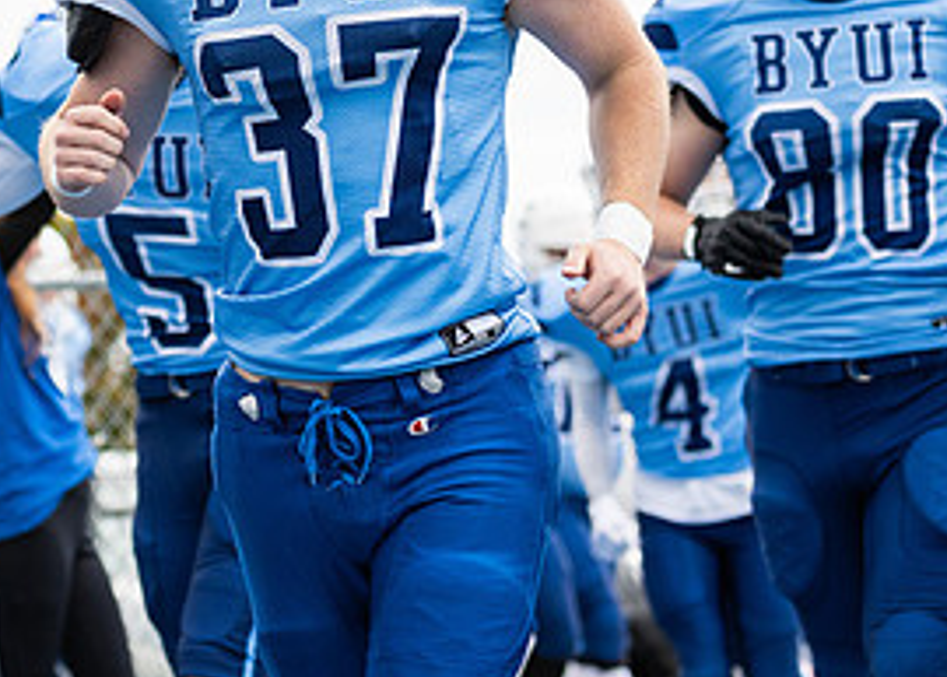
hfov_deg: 11.8
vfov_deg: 8.5
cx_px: 108
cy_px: -42
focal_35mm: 169
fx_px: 4546
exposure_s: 1/1250
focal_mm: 70
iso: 125
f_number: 2.8
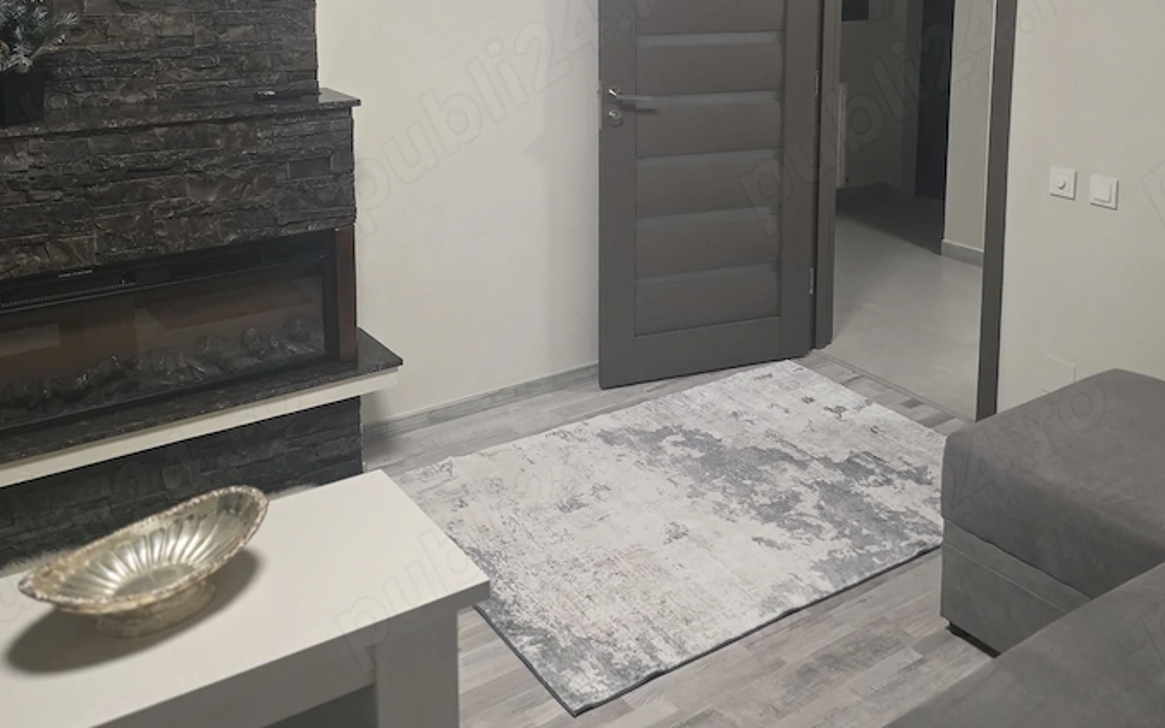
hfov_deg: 53.5
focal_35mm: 36
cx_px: 719
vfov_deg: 33.9
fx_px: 1143
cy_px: 107
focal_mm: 6.3
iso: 800
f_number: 1.7
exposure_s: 1/100
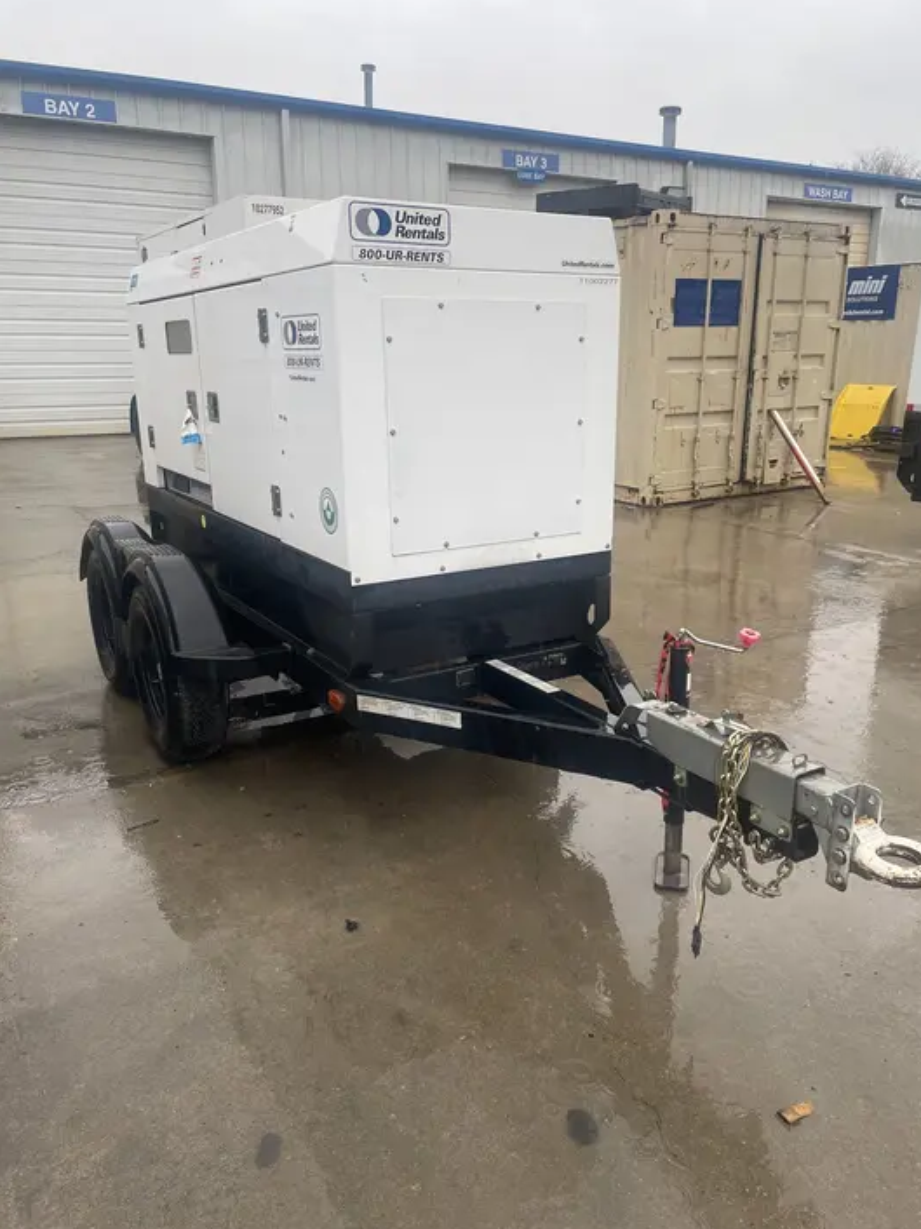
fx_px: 958
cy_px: 631
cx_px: 475
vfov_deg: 65.3
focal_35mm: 27
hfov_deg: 51.3
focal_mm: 4.2
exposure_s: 1/256
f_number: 1.6
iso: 32
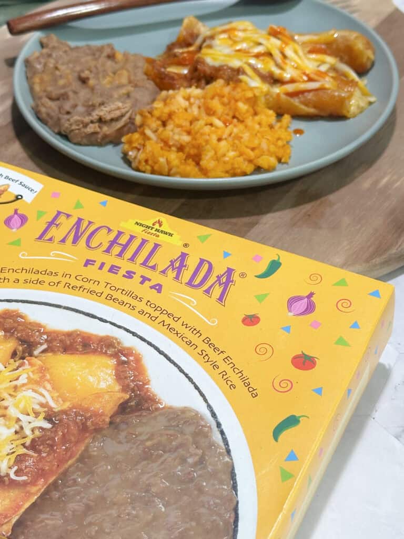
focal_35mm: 48
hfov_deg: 30.3
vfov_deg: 39.7
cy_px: 270
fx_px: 747
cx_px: 202
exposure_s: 1/60
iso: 160
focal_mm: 6.9
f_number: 1.8
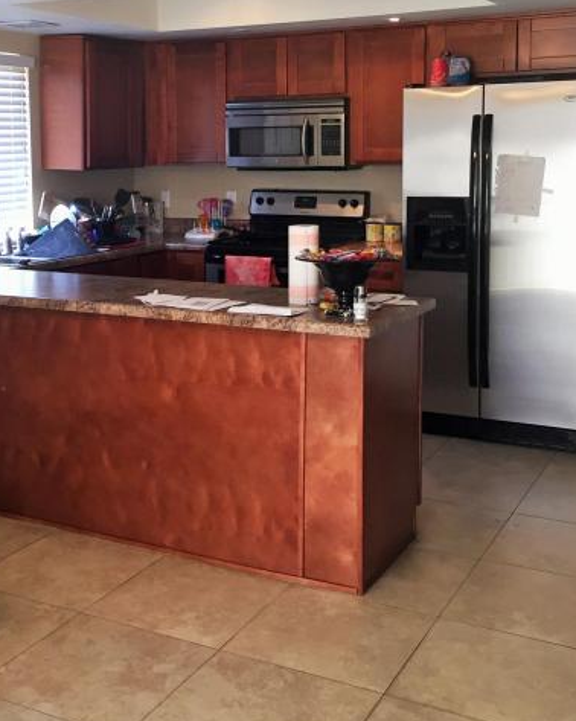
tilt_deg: -5.4
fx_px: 981
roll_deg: +0.5
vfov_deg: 39.9
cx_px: 203
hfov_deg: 32.5
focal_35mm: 46
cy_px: 250
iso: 80
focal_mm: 4.15
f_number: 2.2
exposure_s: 1/30
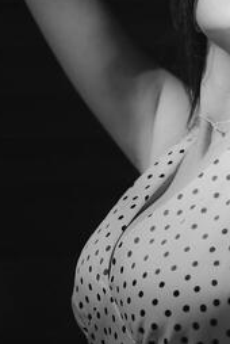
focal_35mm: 201
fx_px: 1921
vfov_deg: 10.2
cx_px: 231
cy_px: 138
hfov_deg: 6.8
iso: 100
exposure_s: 1/4000
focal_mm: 85
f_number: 1.8
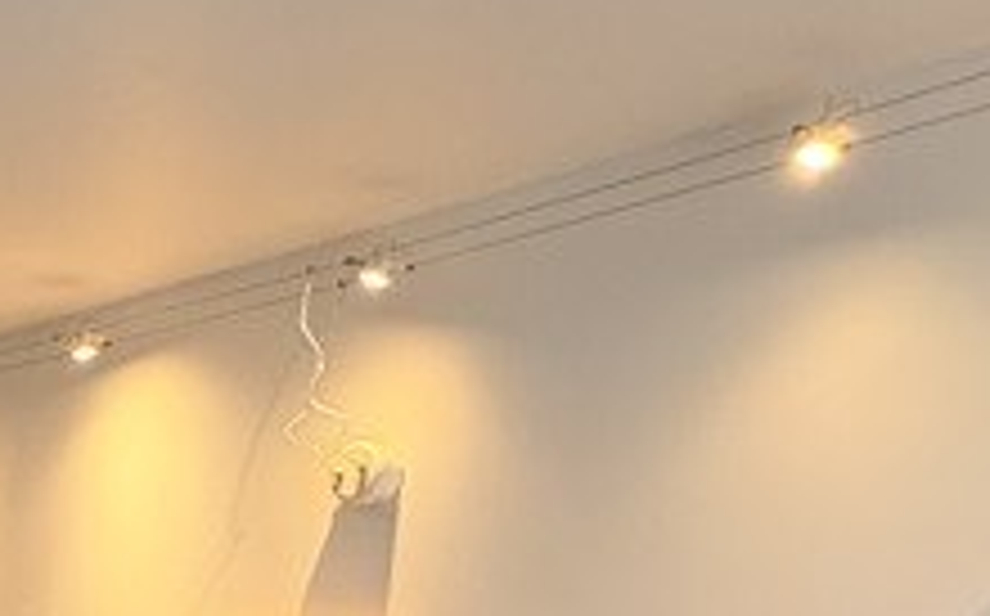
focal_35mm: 54
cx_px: -158
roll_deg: -0.6
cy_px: 967
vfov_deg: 20.1
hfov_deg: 32.1
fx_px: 1455
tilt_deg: -9.5
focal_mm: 2.22
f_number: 2.2
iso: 250
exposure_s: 1/60
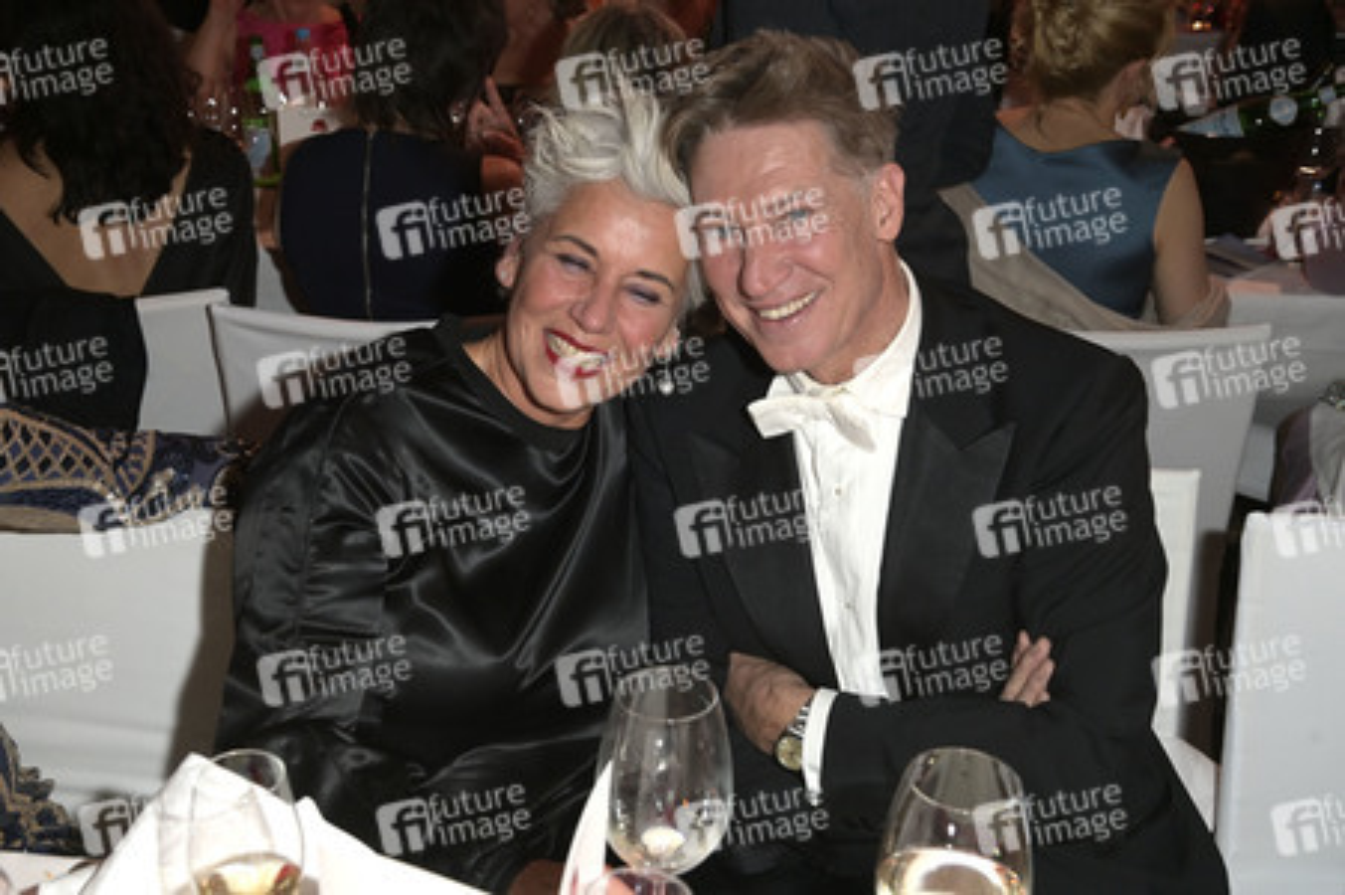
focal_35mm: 38
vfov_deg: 35.0
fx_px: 1419
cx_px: 672
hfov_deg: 50.7
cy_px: 448
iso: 1000
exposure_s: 1/100
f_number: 5.6
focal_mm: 38
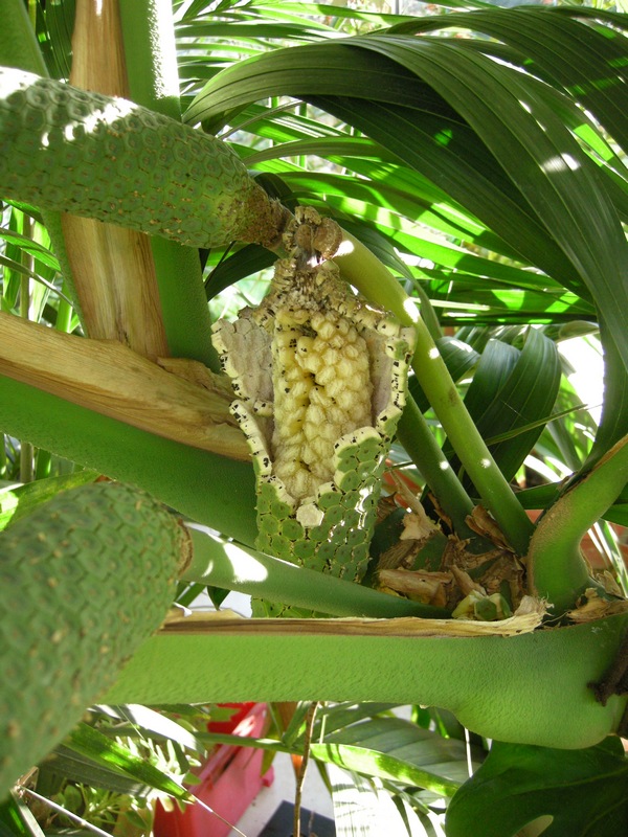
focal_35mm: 36
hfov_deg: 39.7
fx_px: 871
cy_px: 418
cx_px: 314
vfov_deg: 51.4
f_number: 2.7
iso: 237
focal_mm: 7.5
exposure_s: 1/53.2
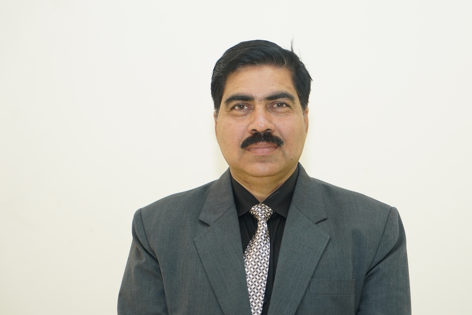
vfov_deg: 16.6
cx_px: 266
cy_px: 169
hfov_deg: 24.7
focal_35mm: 82
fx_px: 1075
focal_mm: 67
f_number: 4
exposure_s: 1/100
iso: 2000
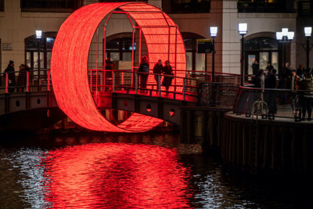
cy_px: 114
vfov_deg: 5.0
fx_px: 2393
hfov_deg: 7.5
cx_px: 129
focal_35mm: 275
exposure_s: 1/10
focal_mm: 200
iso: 200
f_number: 2.8
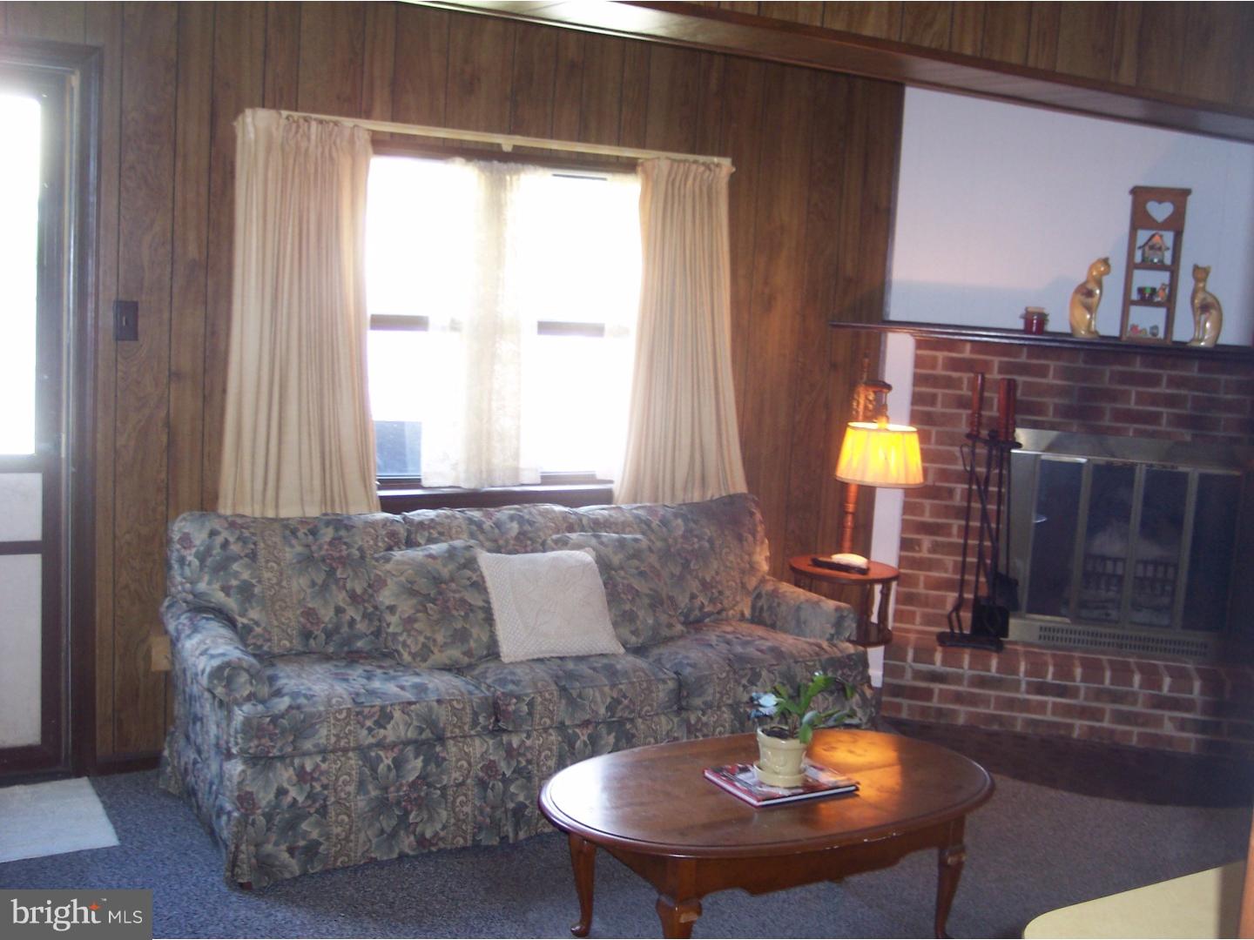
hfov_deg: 49.0
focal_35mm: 38
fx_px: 1377
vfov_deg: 37.7
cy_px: 470
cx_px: 627
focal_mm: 8
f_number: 2.8
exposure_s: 1/30
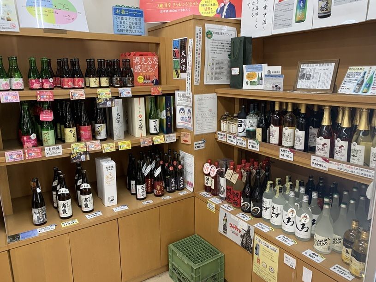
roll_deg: +1.4
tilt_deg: -10.7
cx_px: 188
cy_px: 141
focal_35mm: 26
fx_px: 282
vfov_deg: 53.1
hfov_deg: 67.3
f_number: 1.8
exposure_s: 1/50
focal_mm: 4.25
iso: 80
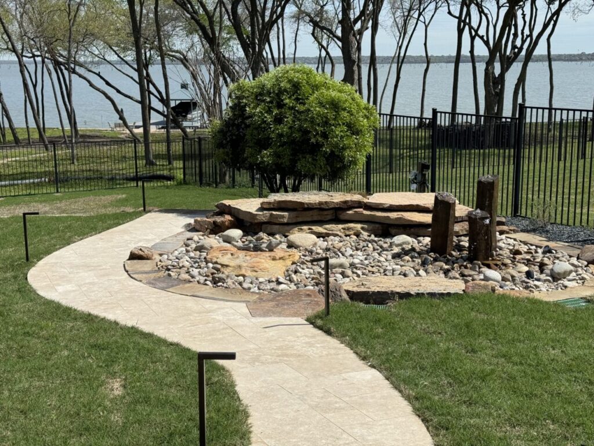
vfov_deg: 30.3
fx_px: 824
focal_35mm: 48
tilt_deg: -11.1
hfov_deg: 39.7
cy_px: 223
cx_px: 297
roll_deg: +0.7
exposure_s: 1/5848
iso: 64
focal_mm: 6.86
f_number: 1.78
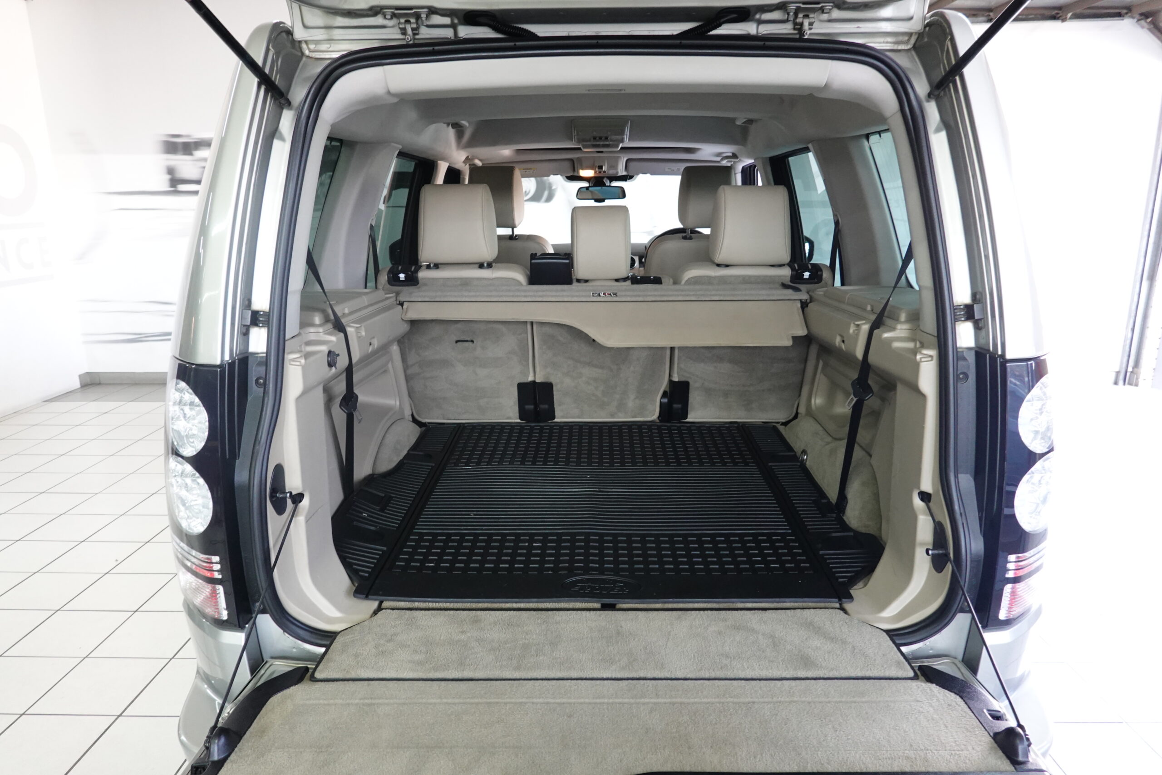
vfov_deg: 53.1
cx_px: 581
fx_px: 775
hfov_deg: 73.7
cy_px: 388
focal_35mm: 24
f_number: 2.8
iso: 1000
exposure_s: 1/40
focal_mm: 9
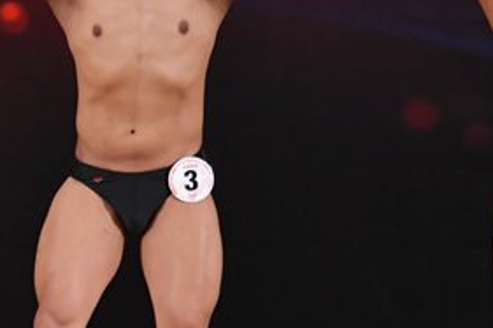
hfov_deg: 3.1
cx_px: -75
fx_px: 9046
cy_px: 170
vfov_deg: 2.1
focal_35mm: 661
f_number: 5.6
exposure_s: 1/400
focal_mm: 160
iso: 3200
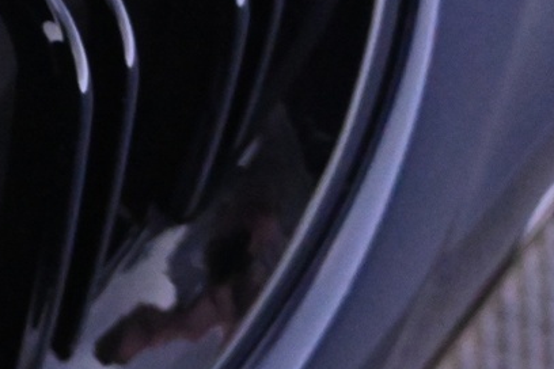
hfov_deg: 15.0
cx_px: -322
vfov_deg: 10.6
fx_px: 1923
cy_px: -167
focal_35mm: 125
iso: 6400
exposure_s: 1/125
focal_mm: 21
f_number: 4
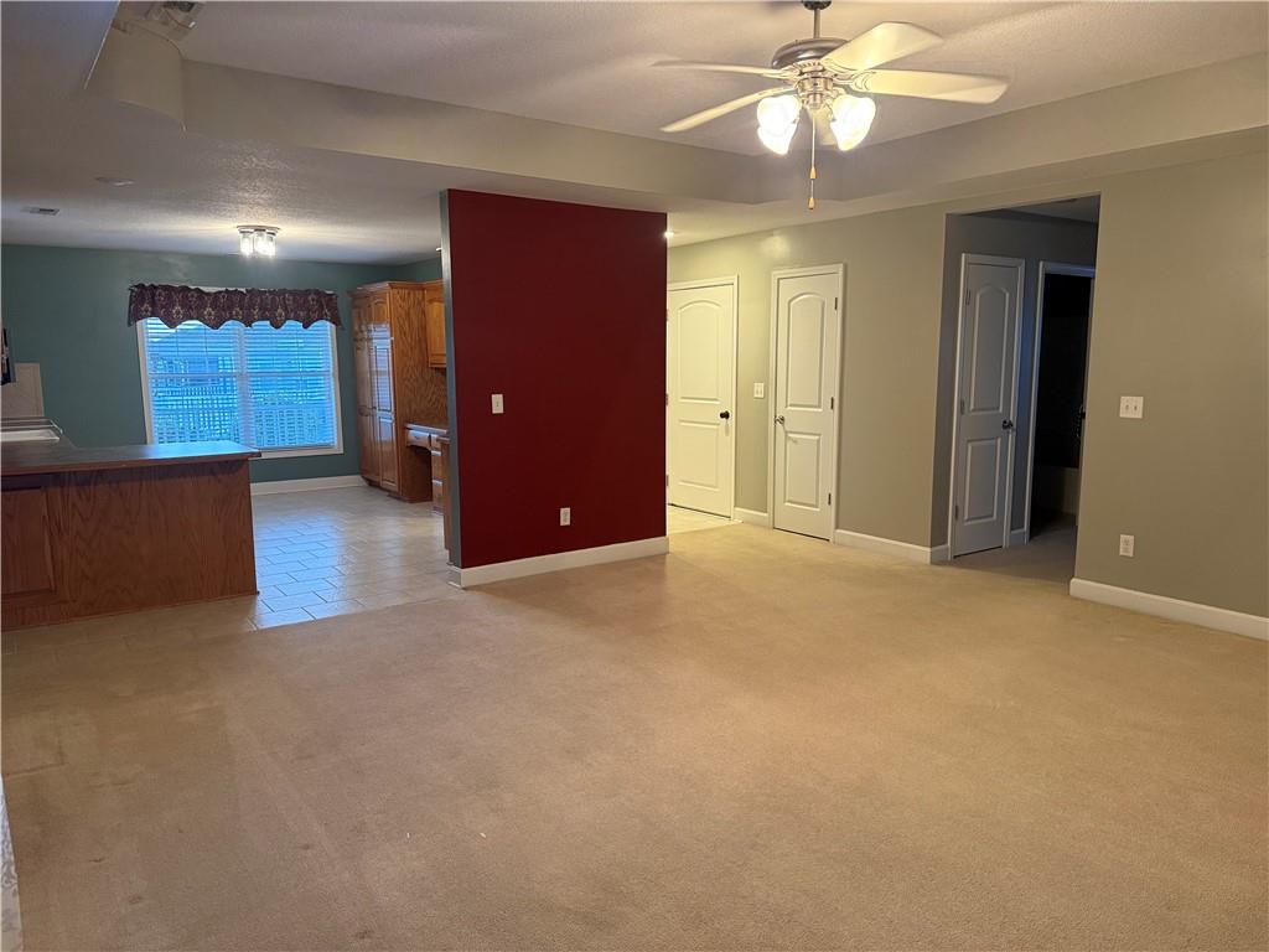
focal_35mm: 24
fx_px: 880
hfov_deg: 71.6
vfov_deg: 56.8
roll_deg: +0.0
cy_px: 476
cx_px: 634
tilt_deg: -7.1
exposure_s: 1/60
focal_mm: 6.76
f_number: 1.78
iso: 400
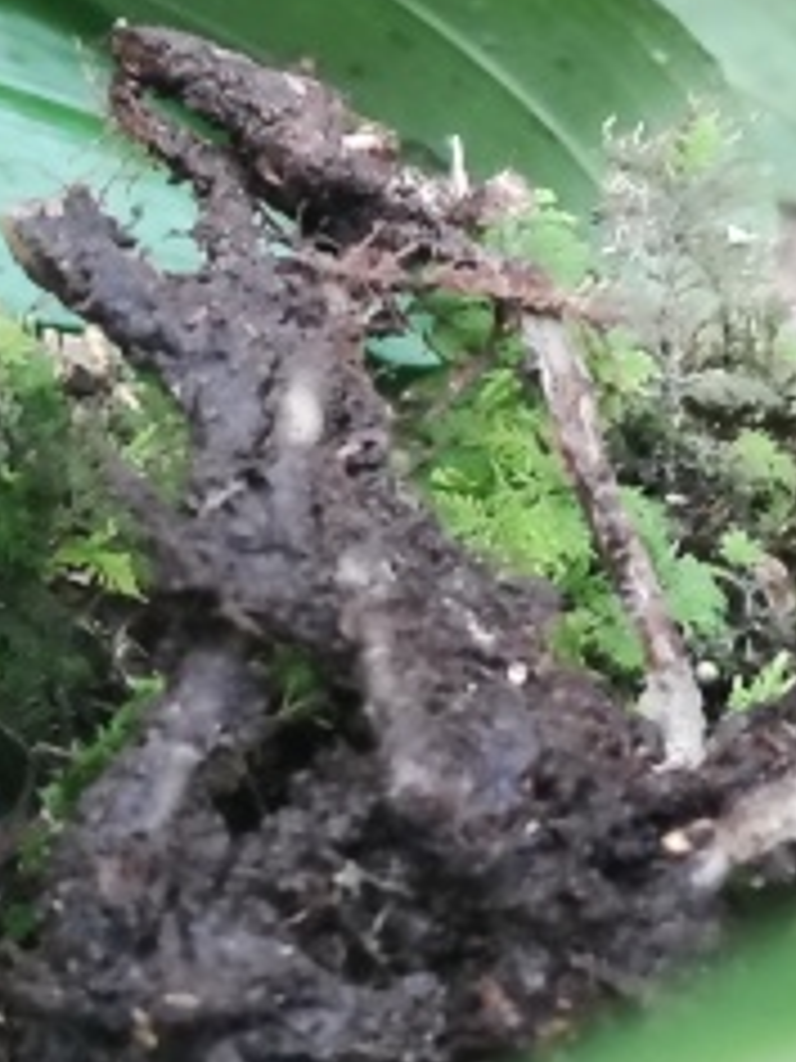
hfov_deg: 12.8
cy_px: 673
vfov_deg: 17.4
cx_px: 913
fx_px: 3465
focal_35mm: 113
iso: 935
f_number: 1.79
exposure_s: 1/50
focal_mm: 4.71
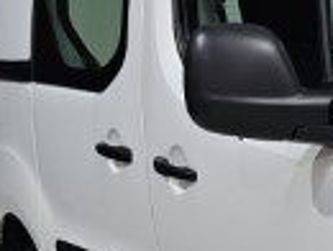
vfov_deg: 12.6
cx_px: 699
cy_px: 348
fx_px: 1089
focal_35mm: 113
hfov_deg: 14.1
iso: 80
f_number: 1.7
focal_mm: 6.3
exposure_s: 1/180
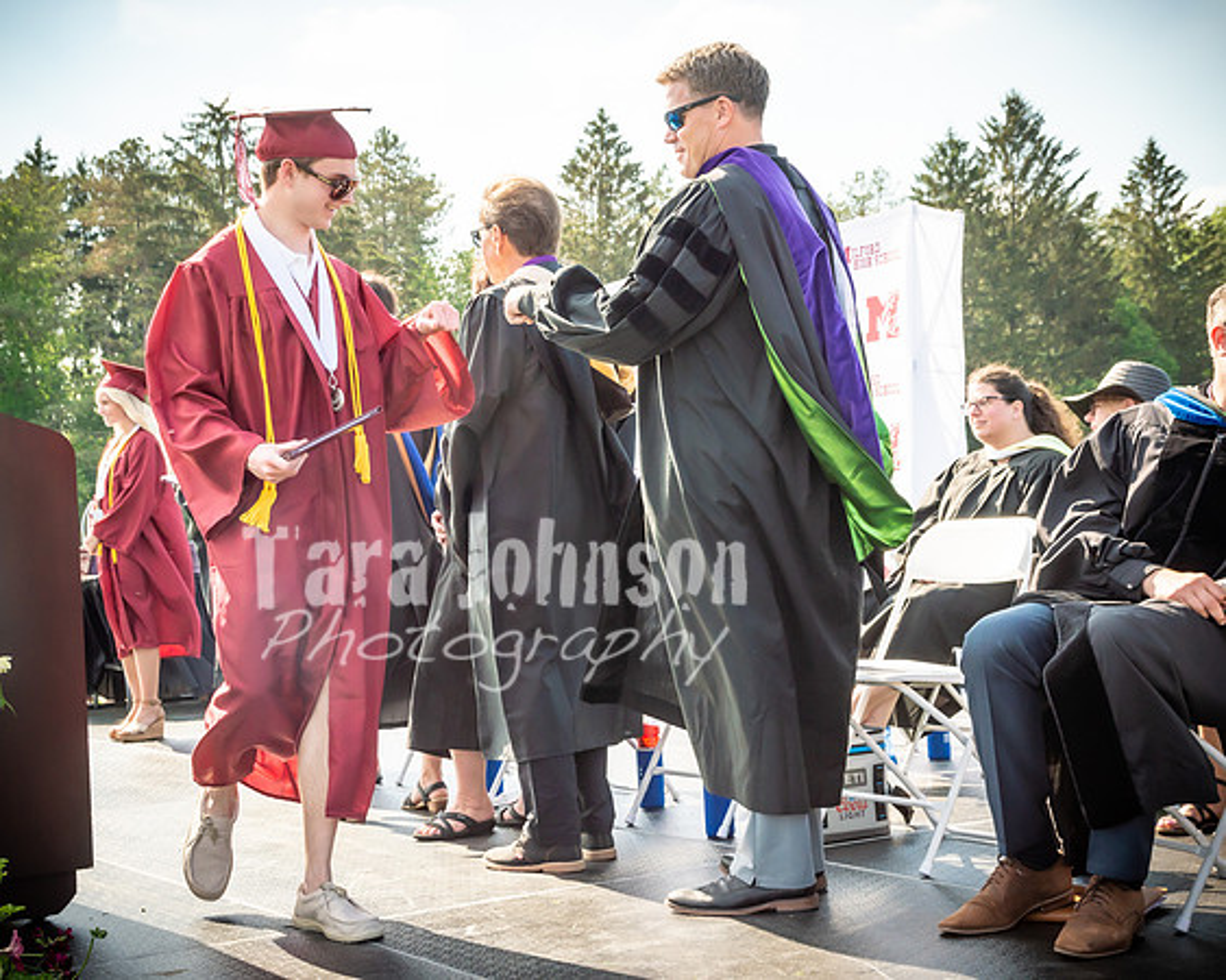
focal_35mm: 58
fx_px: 2087
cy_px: 490
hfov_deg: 32.7
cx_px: 613
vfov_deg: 26.4
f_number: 7.1
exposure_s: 1/500
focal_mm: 34
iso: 200
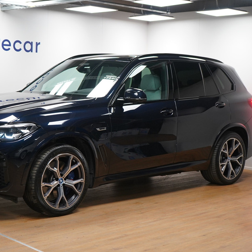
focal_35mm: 63
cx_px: 91
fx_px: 519
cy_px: 126
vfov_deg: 27.3
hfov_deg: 27.2
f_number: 4
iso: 1600
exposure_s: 1/60
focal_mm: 33
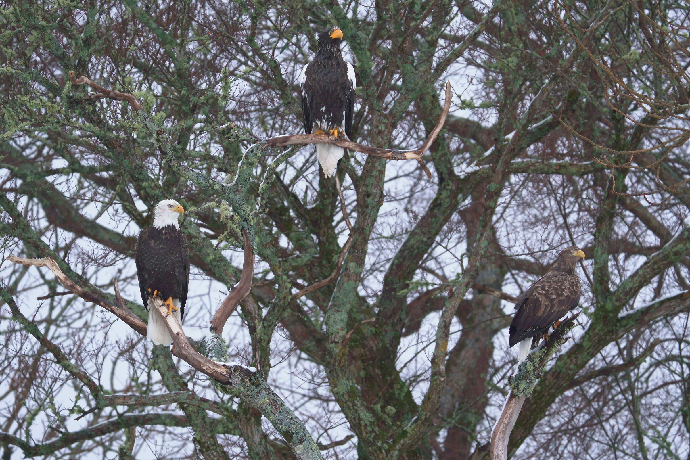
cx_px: 345
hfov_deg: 4.9
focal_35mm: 420
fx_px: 8049
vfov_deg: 3.3
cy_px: 230
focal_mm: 280
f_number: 6.3
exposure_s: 1/400
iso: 800
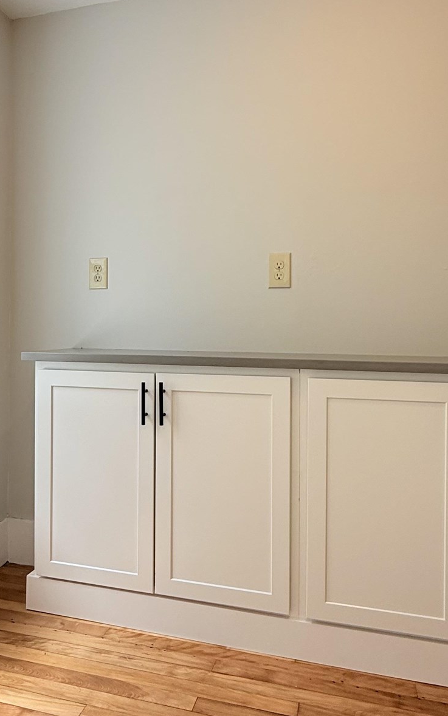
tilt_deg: +1.4
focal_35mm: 29
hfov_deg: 43.0
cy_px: 328
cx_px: 187
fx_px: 566
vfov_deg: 64.5
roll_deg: -0.4
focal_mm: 2.22
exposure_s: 1/99
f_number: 2.2
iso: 64
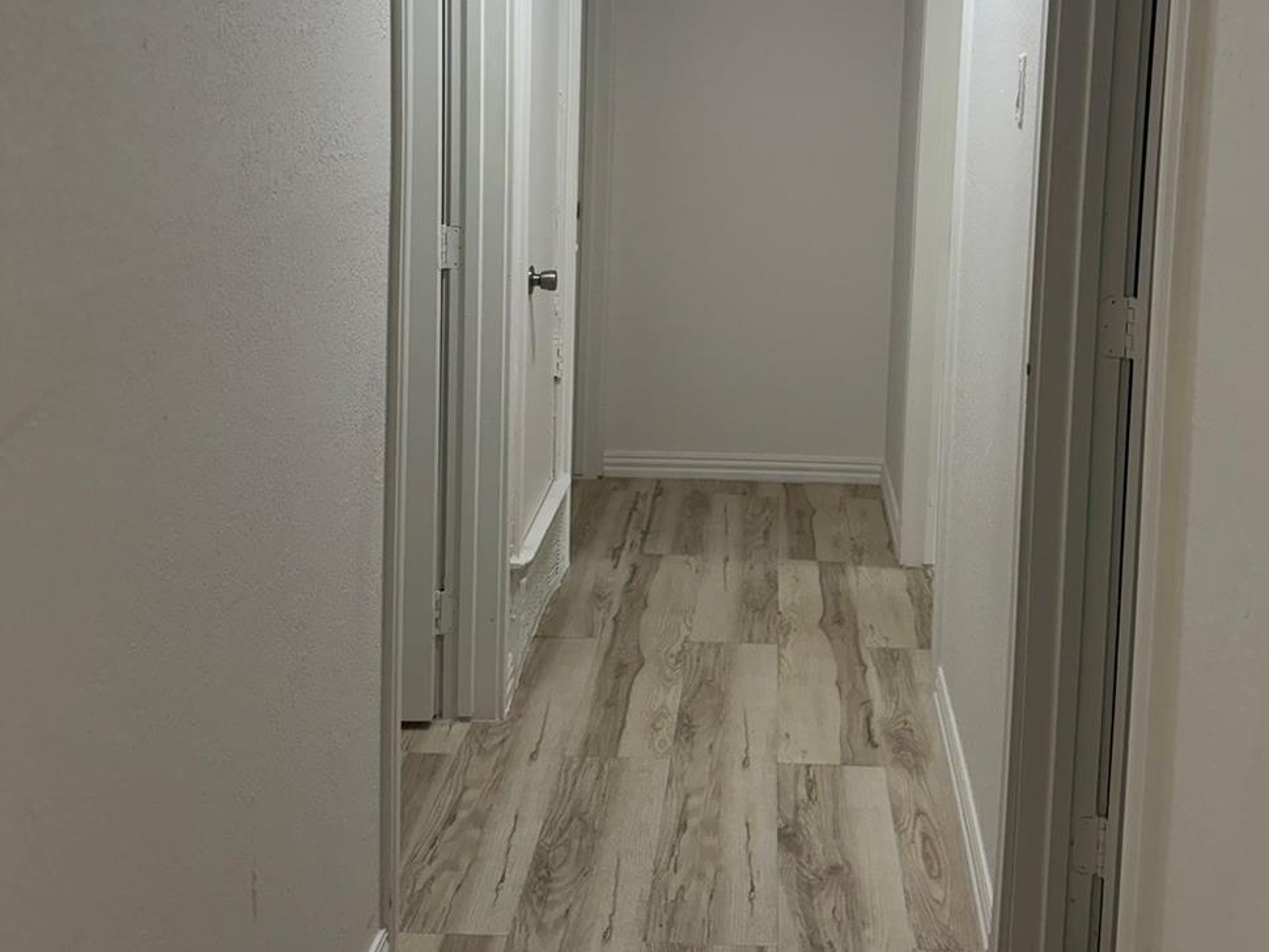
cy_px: 216
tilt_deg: -4.9
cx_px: 746
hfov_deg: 48.7
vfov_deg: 36.7
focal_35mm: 38
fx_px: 1393
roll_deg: -1.8
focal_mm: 6.76
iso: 160
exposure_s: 1/120
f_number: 1.78
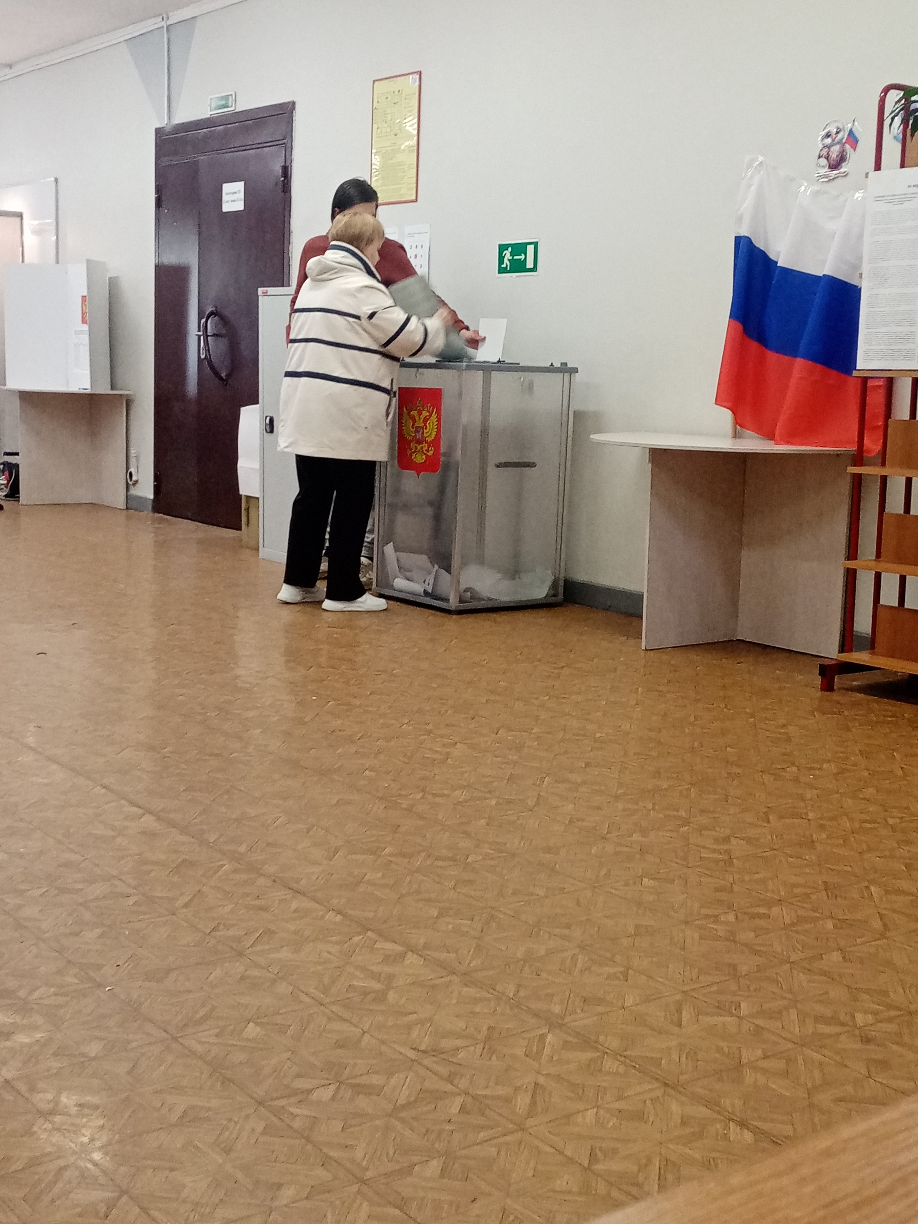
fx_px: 919
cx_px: 459
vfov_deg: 67.3
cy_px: 612
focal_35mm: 26
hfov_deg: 53.1
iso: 325
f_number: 1.8
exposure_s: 1/33.3
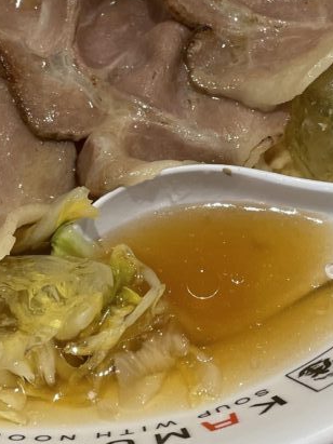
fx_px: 1039
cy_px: 203
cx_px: 231
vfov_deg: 24.1
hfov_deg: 18.1
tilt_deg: -57.5
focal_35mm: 81
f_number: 1.6
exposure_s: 1/105
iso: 100
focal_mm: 4.2
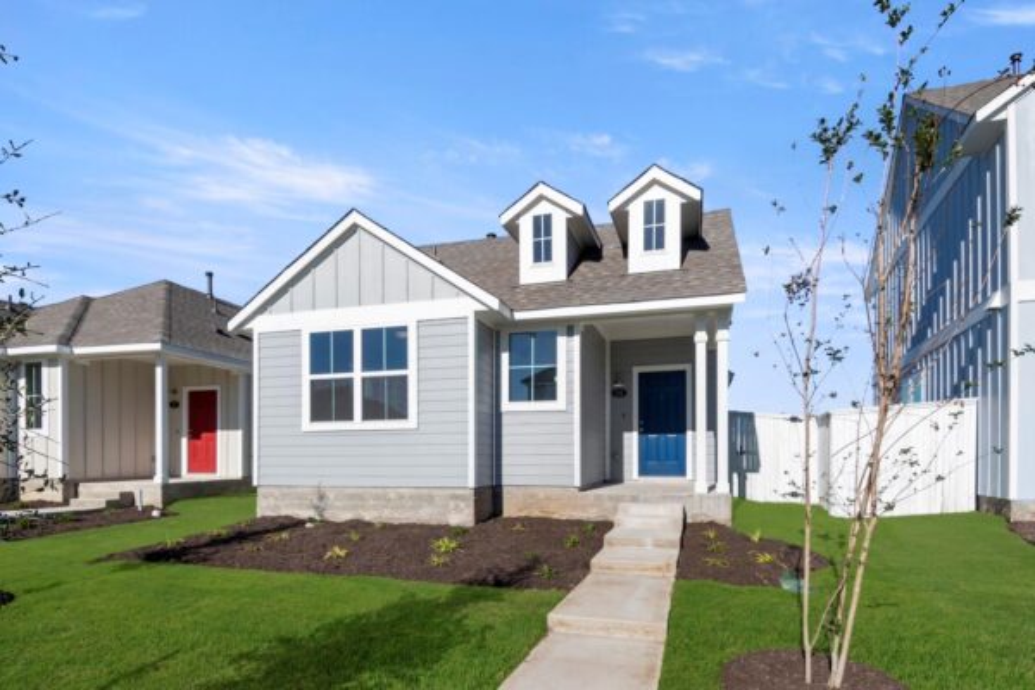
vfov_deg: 36.9
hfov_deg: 53.1
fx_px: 1035
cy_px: 345
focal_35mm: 36
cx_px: 518
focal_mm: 24
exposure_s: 1/800
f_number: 8
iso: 400
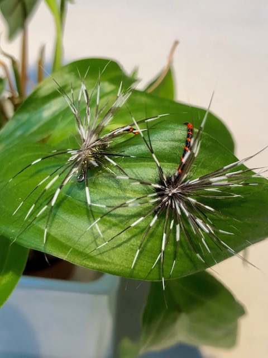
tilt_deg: -47.7
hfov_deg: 49.7
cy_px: 179
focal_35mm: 28
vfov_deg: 63.4
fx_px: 289
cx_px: 134
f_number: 1.8
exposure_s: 1/33
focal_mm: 3.99
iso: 40
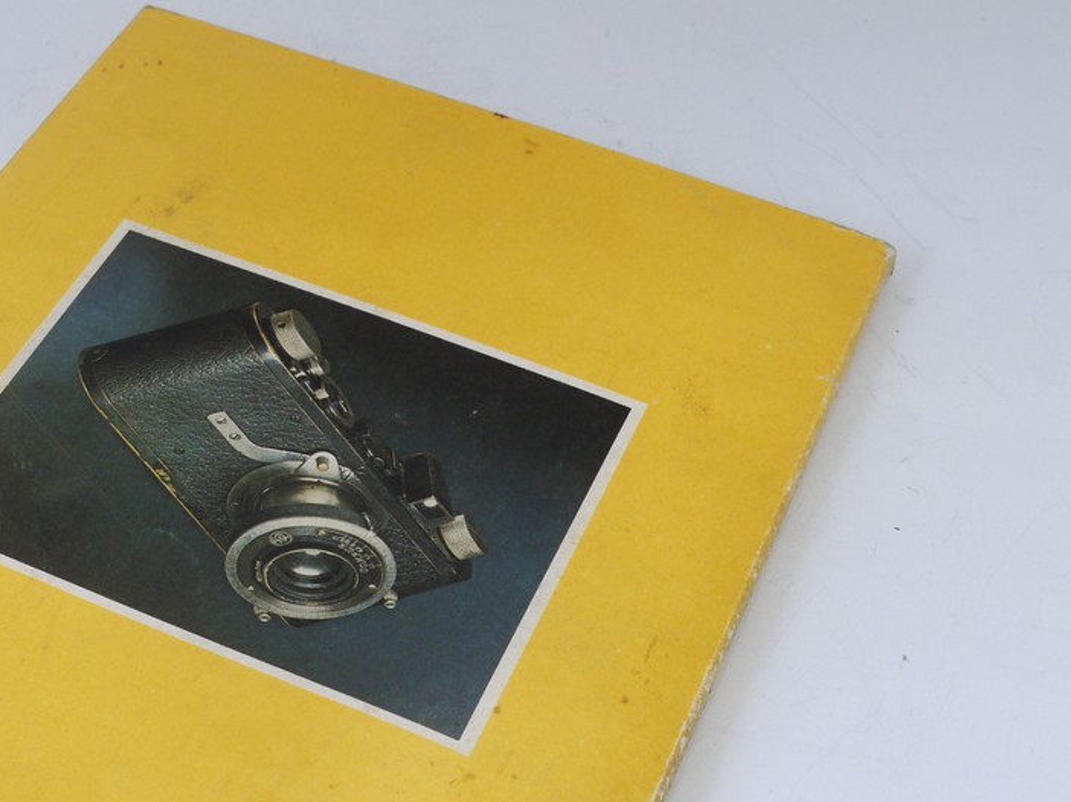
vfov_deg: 22.3
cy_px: 610
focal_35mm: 65
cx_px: 218
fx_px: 2010
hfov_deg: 29.2
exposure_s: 1/13
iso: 400
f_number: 9
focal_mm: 19
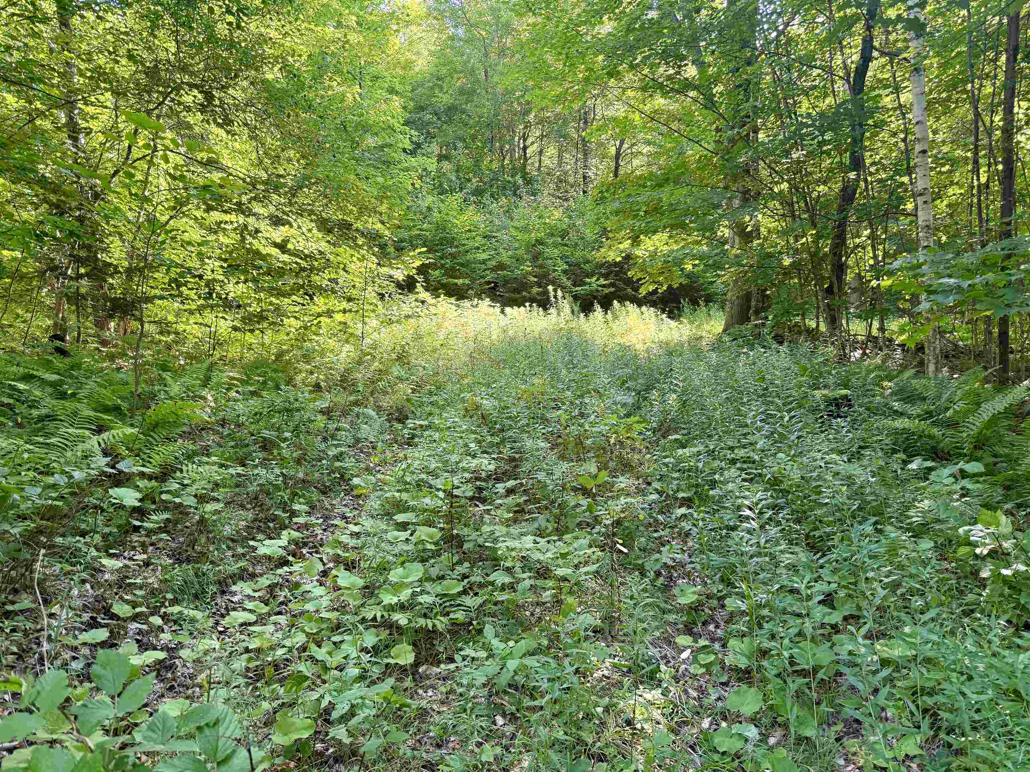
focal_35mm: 24
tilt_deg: +6.0
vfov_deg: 56.8
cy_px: 386
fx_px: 714
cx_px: 515
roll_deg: +0.9
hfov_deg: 71.6
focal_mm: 6.76
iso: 125
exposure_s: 1/121
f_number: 1.78
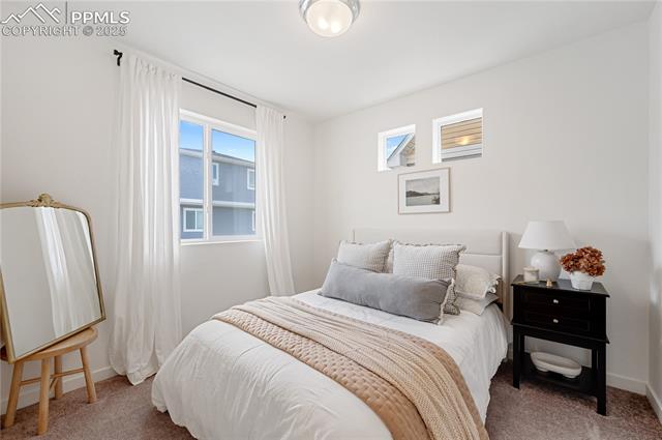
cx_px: 331
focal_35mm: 15
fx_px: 275
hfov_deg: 100.5
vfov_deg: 77.2
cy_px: 220
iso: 100
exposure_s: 1/5
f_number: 8
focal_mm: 15
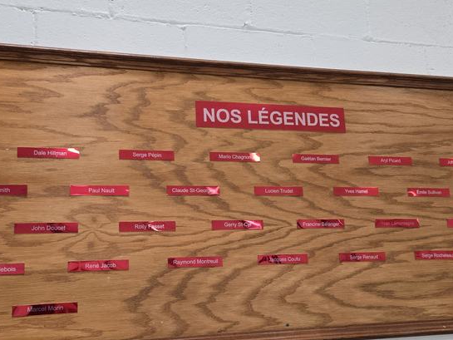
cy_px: 182
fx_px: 497
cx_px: 205
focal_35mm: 38
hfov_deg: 48.9
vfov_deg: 37.7
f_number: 1.8
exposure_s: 1/120
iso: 160
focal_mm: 5.4
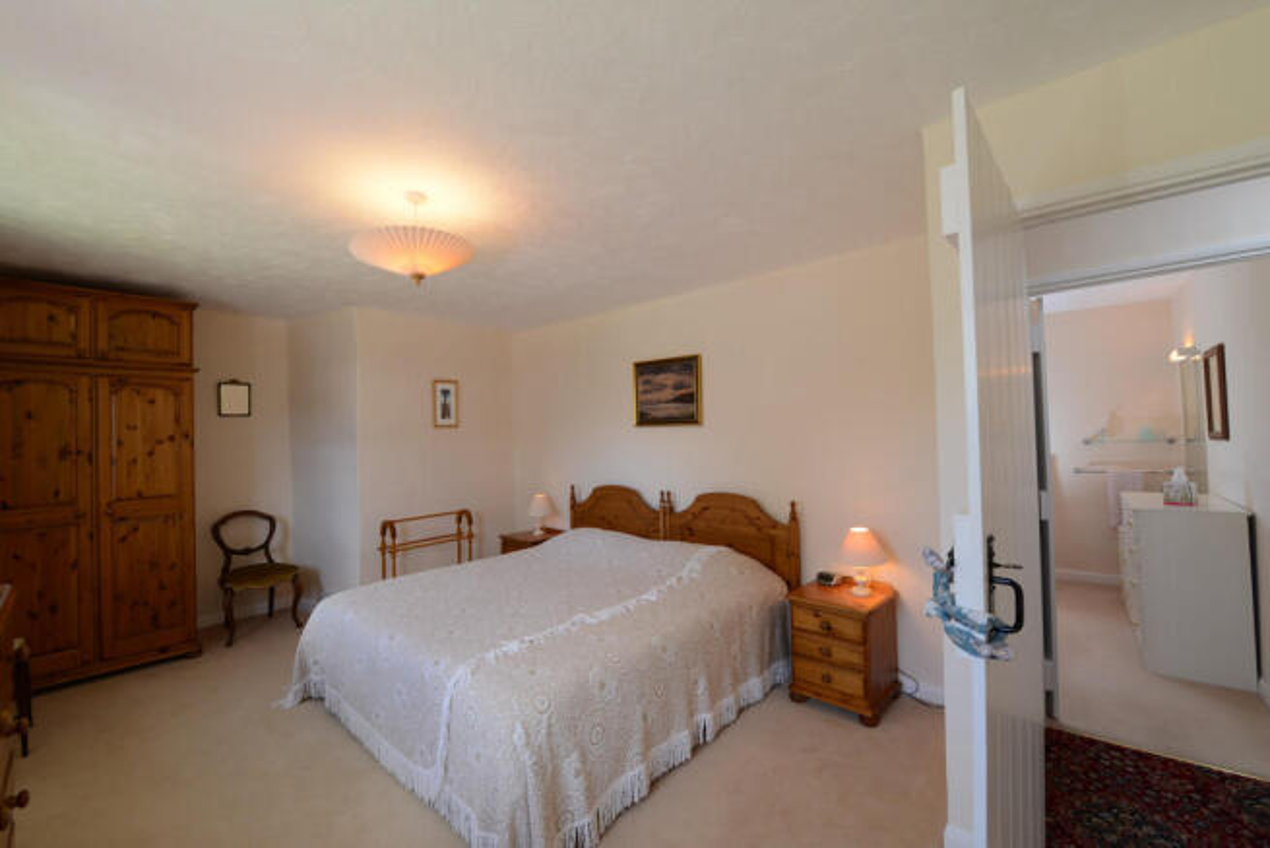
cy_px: 424
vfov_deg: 81.2
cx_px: 635
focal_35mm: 14
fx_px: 494
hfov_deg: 104.2
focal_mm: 14
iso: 400
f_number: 11
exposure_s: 1/20
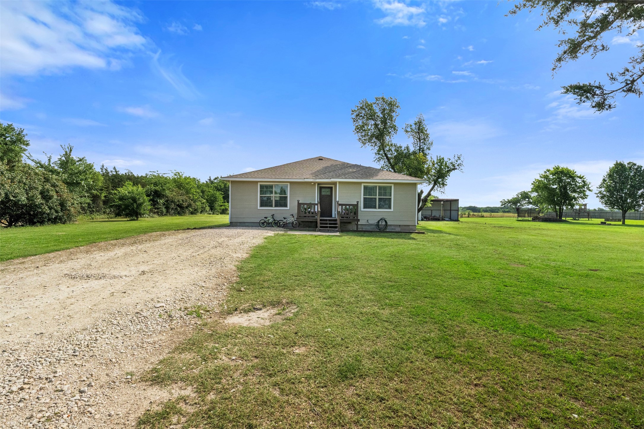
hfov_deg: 96.7
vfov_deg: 73.7
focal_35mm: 16
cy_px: 214
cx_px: 322
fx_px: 286
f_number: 10
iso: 1600
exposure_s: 1/2500
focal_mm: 16
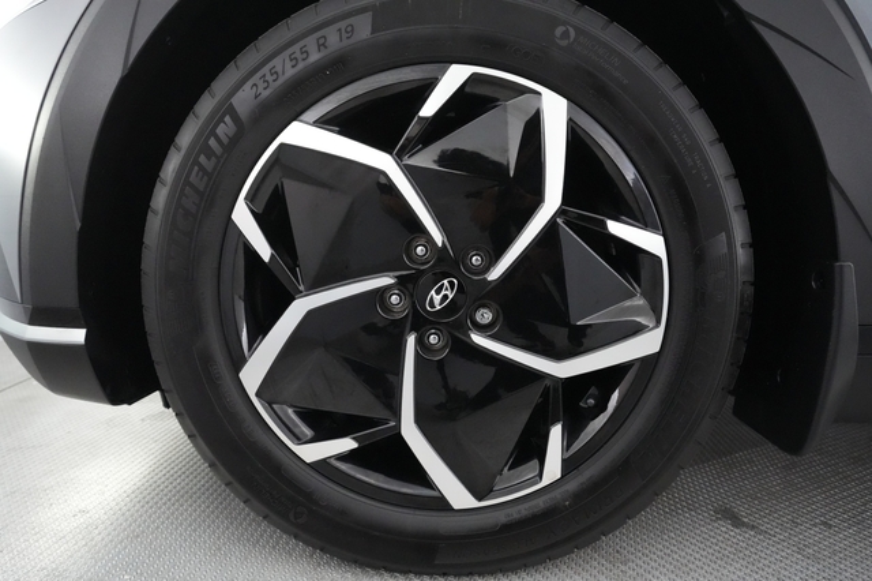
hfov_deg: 73.8
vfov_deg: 53.1
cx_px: 436
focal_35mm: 24
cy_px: 290
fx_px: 581
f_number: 4.5
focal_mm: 24
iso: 16000
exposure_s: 1/250
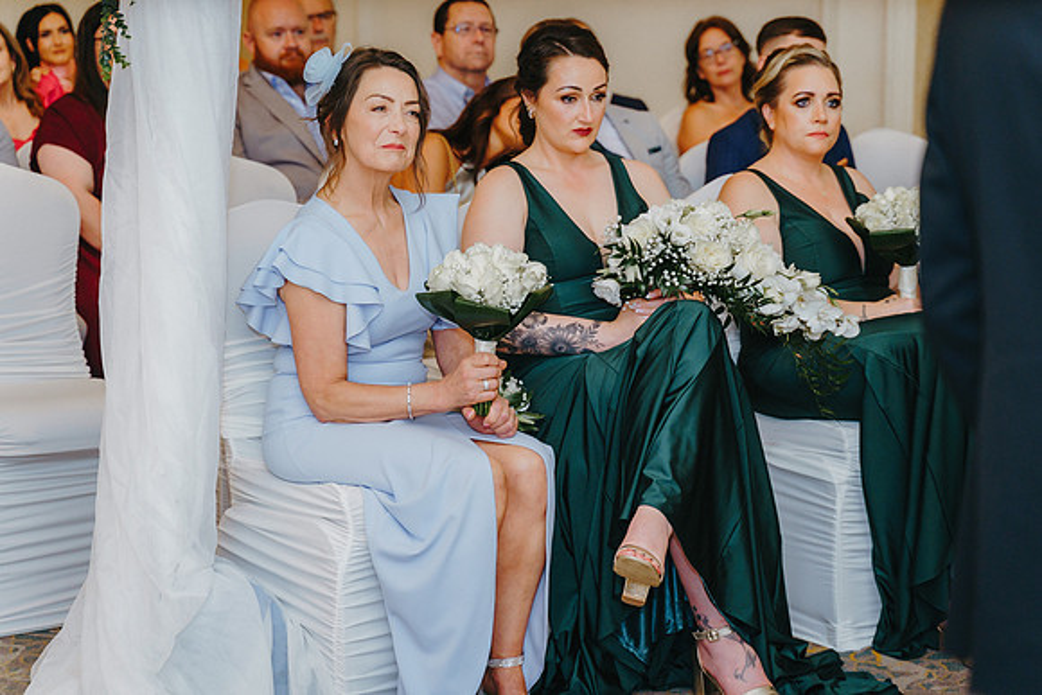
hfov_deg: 25.2
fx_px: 2334
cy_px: 321
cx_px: 560
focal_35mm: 81
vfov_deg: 16.9
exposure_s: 1/250
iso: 1250
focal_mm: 75
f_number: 3.2
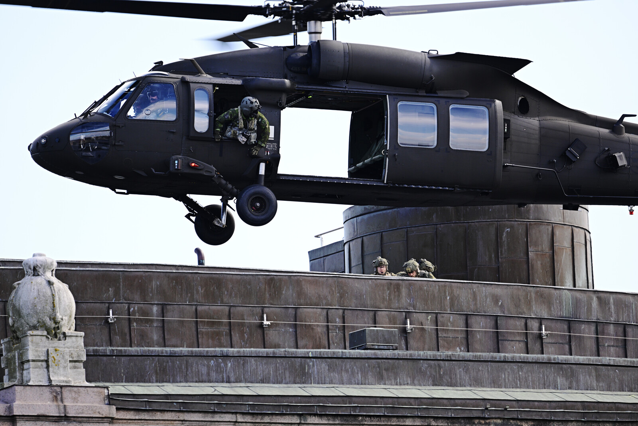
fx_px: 10634
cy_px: 213
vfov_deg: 2.3
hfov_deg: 3.4
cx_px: 319
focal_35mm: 600
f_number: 6.3
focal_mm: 600
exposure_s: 1/400
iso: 400
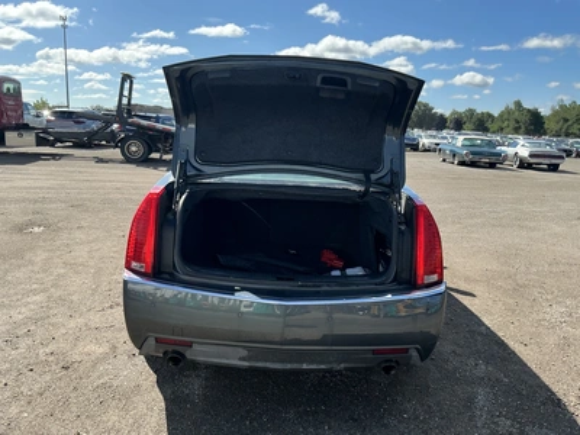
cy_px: 218
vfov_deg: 49.7
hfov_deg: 63.4
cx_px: 290
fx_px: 469
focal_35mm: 28
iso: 25
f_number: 1.8
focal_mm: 3
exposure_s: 1/1279
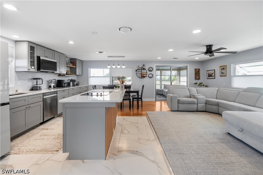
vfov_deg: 73.7
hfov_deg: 96.7
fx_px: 117
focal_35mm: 16
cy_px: 88
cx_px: 132
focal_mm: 16
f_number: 4
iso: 800
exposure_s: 1/160
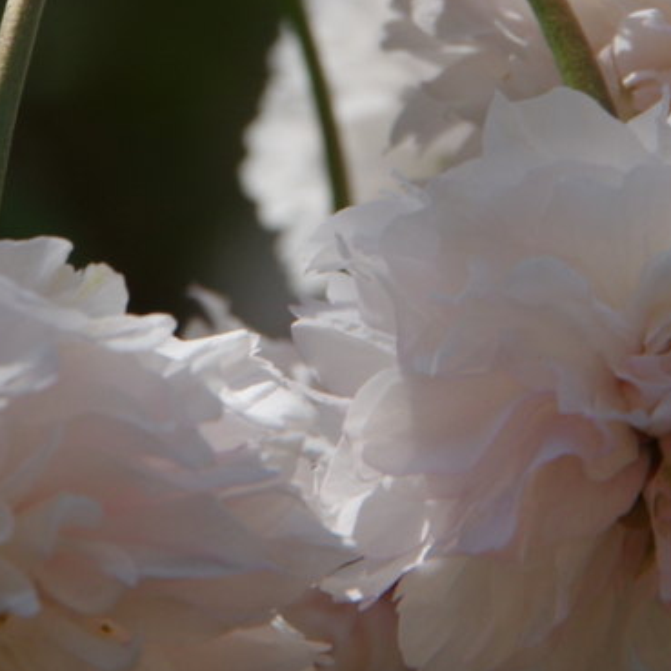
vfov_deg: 2.4
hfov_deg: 2.4
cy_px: -44
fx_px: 16316
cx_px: 233
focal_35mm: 744
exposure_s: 1/500
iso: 200
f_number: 9
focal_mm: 135
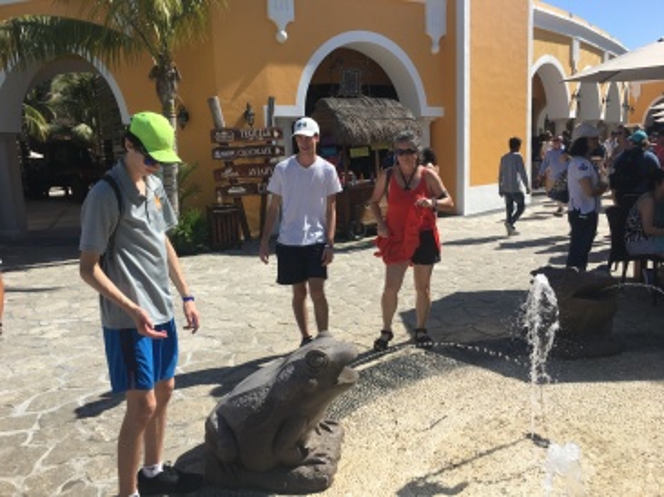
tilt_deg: -8.9
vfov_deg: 48.2
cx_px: 332
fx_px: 556
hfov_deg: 61.7
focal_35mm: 29
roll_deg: +3.7
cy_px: 248
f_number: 2.2
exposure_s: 1/1832
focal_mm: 4.15
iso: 25
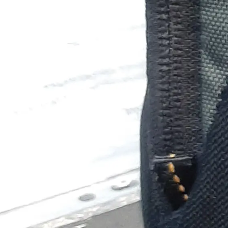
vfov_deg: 10.7
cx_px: 528
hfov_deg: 9.6
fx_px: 1222
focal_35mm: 164
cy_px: 128
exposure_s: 1/50
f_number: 1.7
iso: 125
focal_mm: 3.93
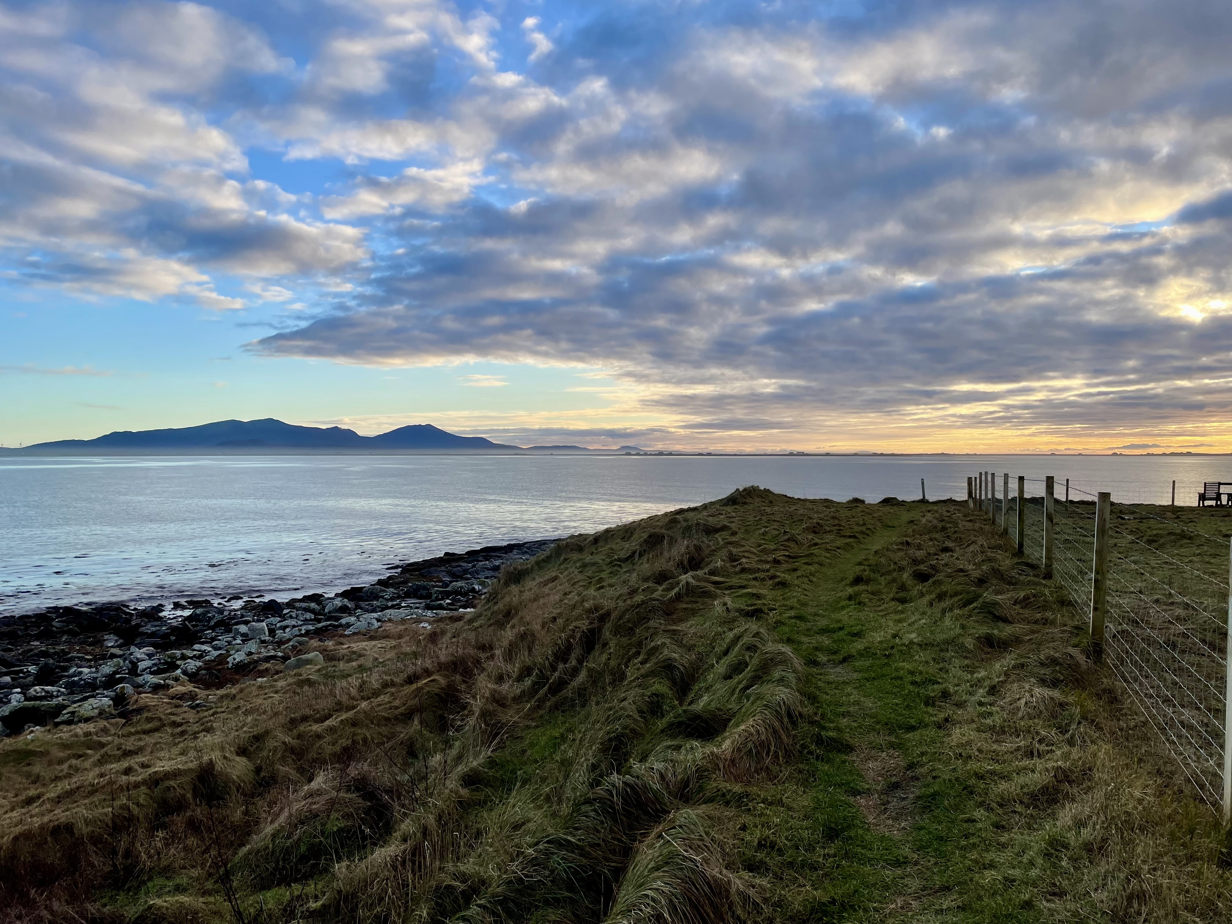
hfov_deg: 67.3
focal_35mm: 26
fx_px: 925
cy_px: 462
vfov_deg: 53.1
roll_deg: +0.1
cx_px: 616
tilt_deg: +0.5
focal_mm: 4.2
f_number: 1.6
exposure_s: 1/1553
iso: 32
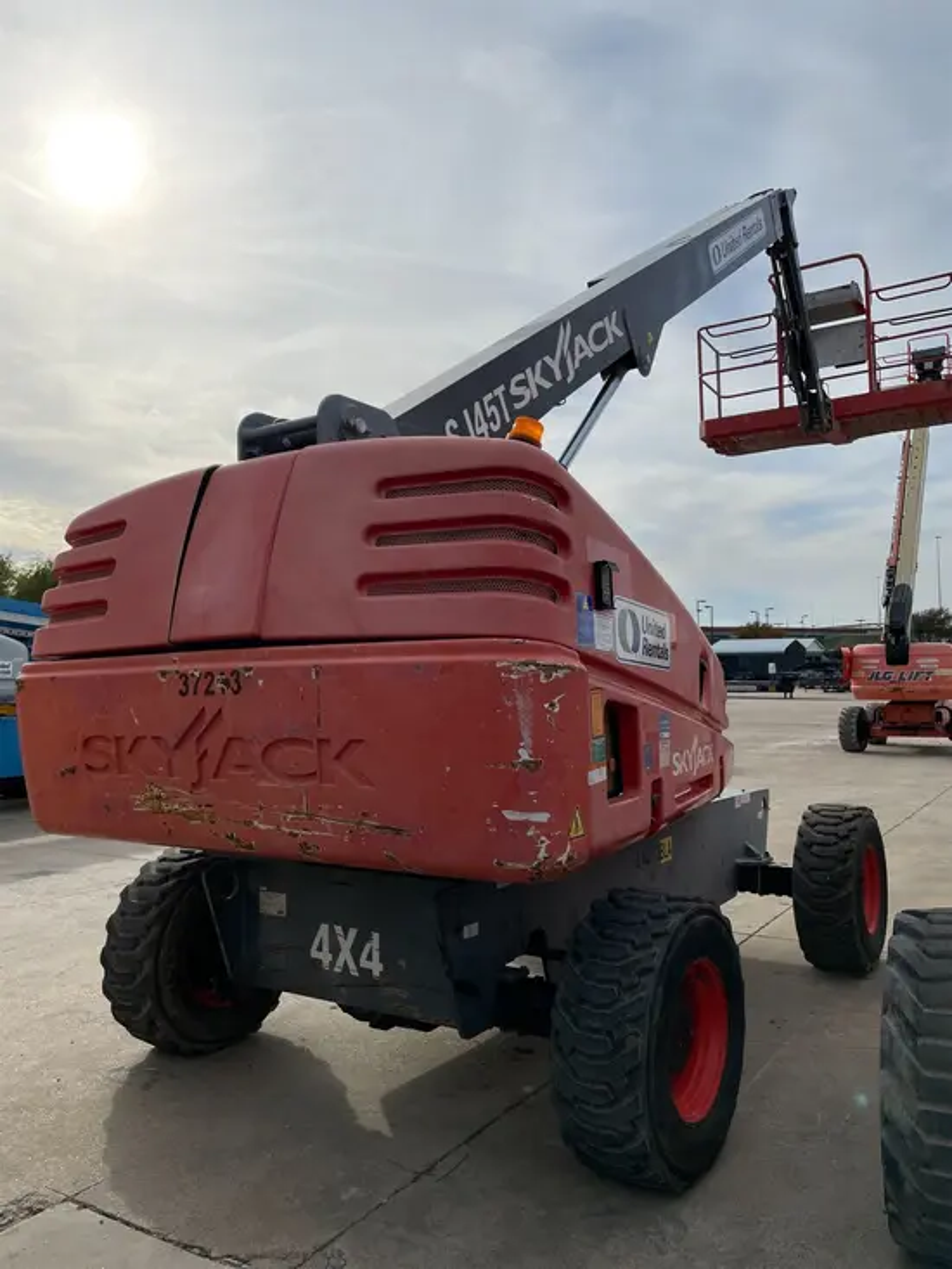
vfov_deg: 67.3
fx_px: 953
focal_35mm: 26
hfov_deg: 53.1
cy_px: 634
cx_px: 476
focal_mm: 4.2
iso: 50
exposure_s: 1/10753
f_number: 1.6
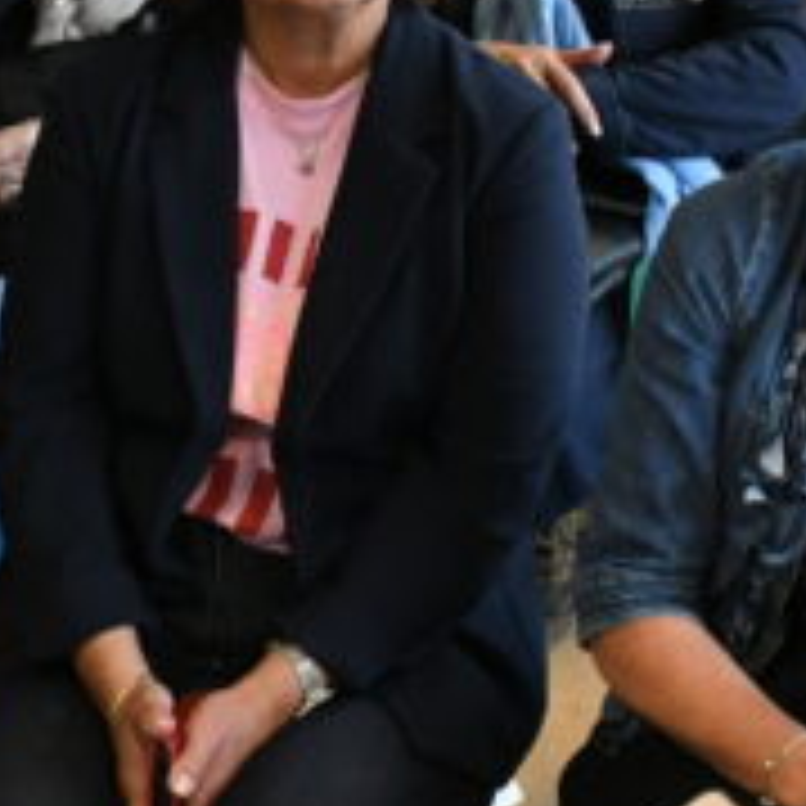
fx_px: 3451
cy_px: -115
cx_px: 99
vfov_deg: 13.0
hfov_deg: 13.2
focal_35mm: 131
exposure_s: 1/100
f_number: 5
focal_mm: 18
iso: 1600
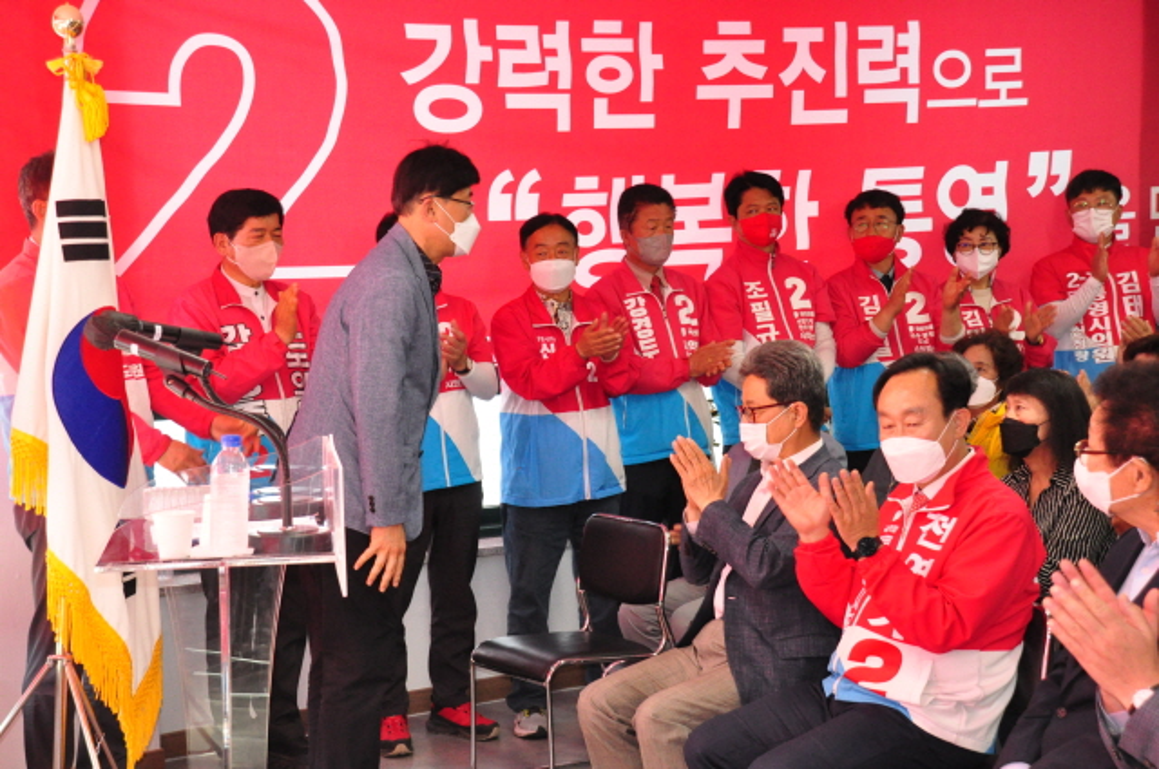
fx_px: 2315
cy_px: 384
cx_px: 580
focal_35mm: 72
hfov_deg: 28.1
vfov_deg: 18.9
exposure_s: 1/100
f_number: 4.8
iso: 2000
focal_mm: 48
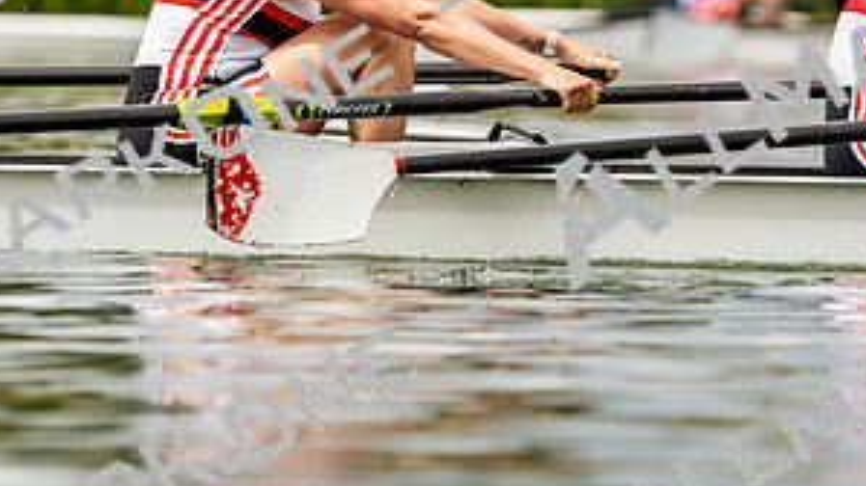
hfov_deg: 2.5
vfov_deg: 1.4
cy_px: 16
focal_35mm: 853
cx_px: 307
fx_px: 19582
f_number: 6.3
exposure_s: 1/2000
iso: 200
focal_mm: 419
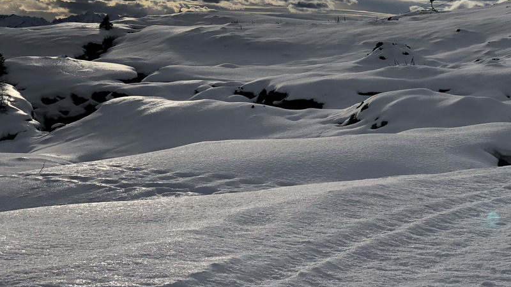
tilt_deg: +1.8
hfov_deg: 25.0
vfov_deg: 14.1
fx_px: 1152
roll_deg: -1.7
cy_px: 15
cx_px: 301
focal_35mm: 85
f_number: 2.4
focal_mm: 6
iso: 16
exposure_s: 1/2825
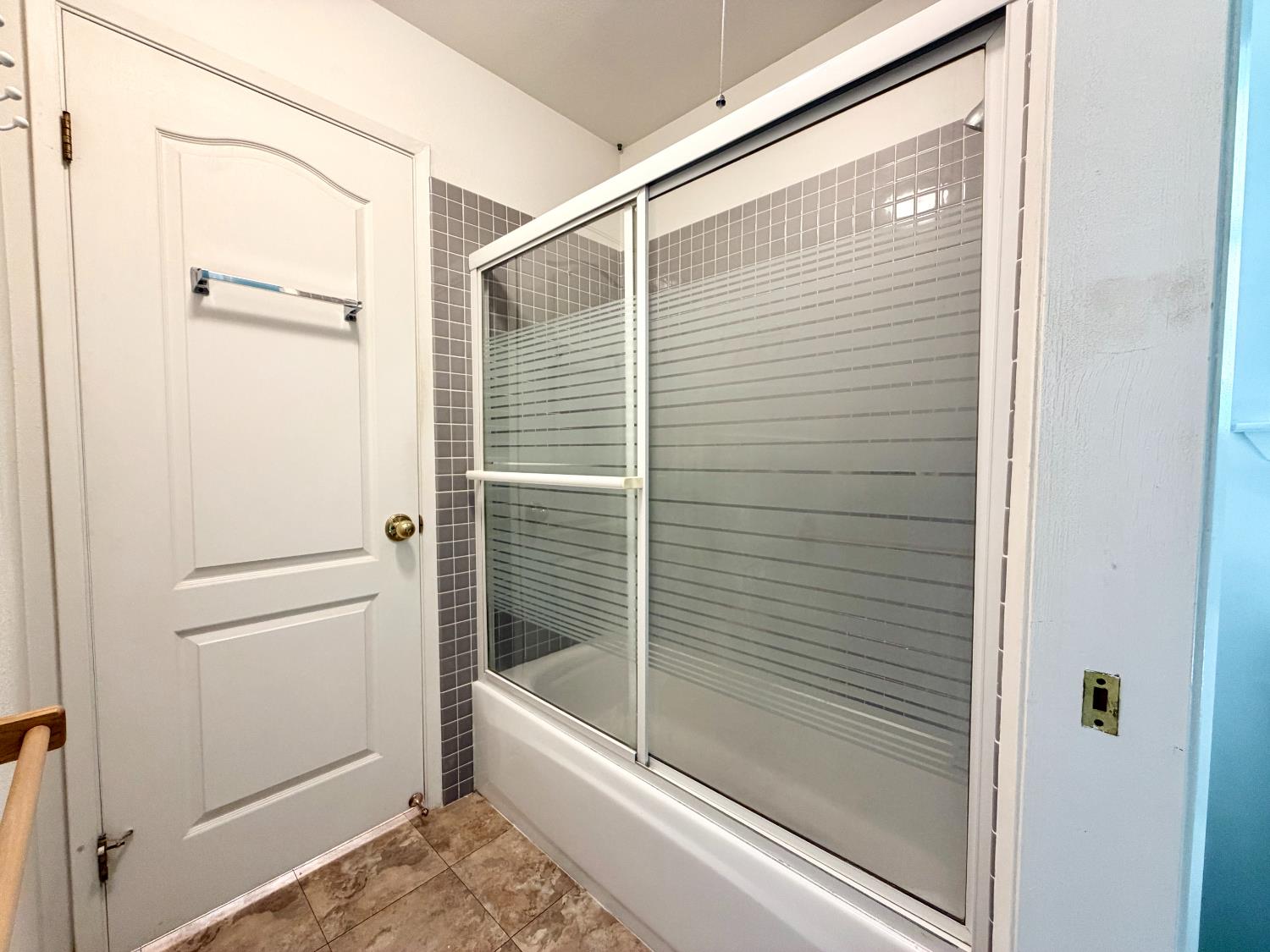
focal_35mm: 14
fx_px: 514
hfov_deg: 102.1
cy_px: 476
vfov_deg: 85.7
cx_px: 635
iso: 200
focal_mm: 2.22
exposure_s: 1/60
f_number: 2.2
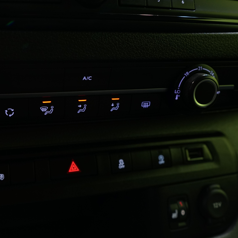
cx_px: 73
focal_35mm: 43
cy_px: 116
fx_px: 334
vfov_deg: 39.2
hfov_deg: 38.6
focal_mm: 31
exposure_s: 1/25
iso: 1000
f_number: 4.5
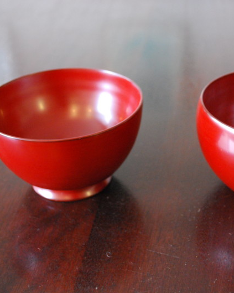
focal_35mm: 64
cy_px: 148
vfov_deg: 29.6
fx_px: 554
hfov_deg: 23.6
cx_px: 171
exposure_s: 1/8
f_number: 4.8
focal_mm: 30
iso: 1600
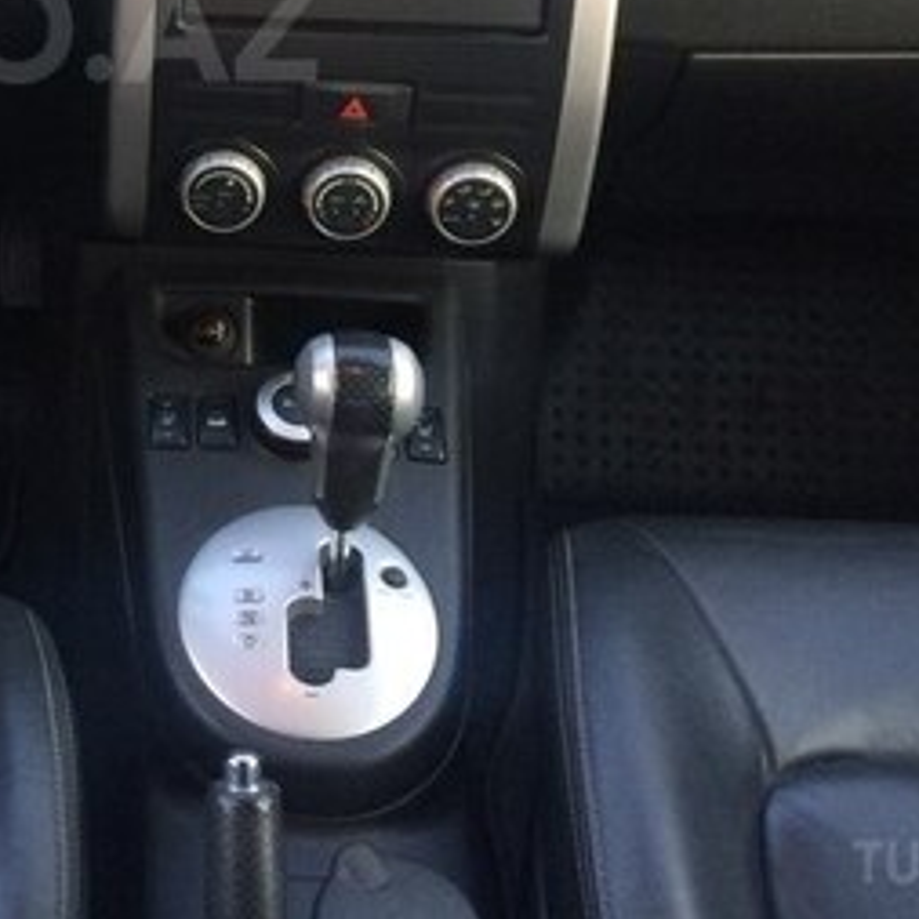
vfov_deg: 24.7
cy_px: 27
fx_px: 2012
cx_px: -54
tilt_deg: -31.4
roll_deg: +0.4
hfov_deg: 24.3
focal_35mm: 67
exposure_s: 1/33
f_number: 2.2
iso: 125
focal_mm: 4.15
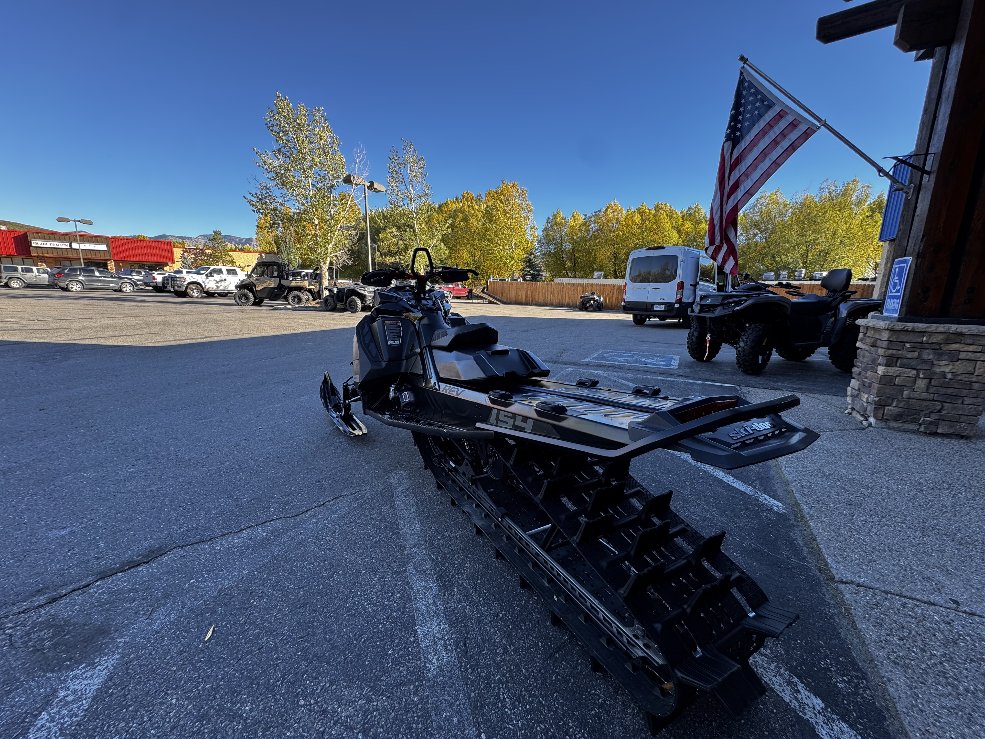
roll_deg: -1.3
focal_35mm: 14
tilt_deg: -12.1
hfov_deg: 102.1
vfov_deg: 85.7
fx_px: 398
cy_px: 370
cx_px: 492
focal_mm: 2.22
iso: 40
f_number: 2.2
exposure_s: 1/140
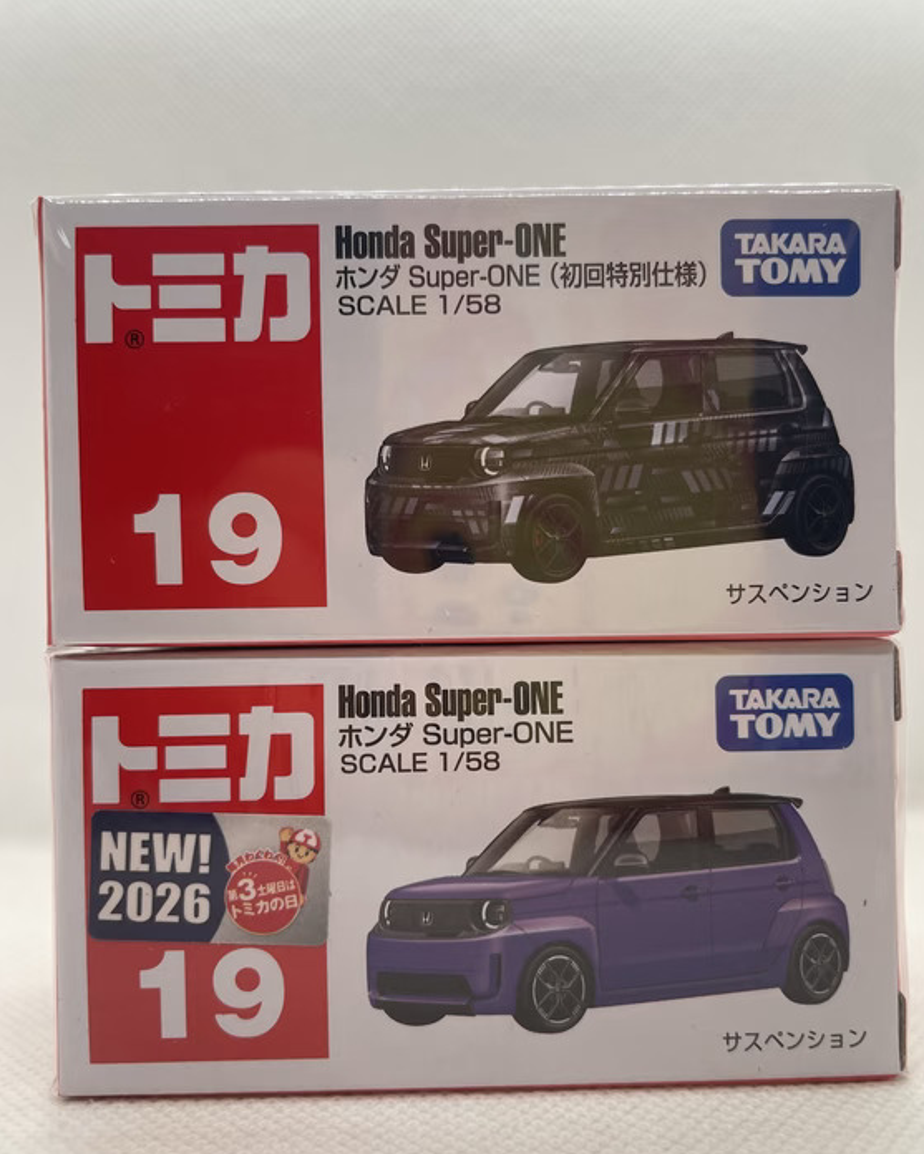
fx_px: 957
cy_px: 620
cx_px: 476
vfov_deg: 62.1
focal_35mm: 28
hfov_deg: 51.5
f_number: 1.6
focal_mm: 4.2
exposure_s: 1/284
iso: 32
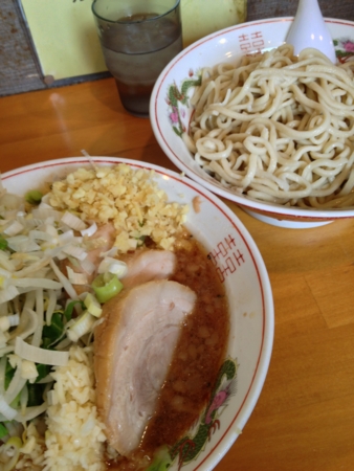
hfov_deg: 40.7
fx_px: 477
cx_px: 177
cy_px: 236
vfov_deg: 52.6
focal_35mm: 35
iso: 50
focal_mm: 4.28
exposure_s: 1/20
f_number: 2.4
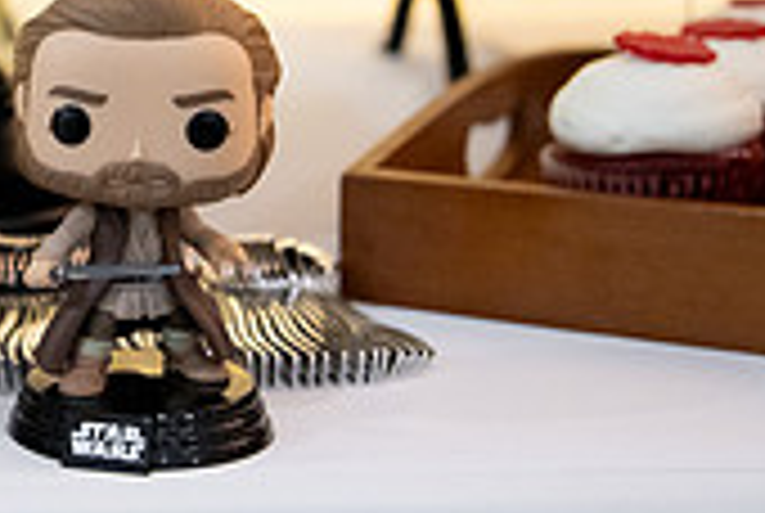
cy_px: -47
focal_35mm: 109
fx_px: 2320
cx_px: -153
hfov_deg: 17.8
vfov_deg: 12.4
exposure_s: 1/320
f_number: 3.2
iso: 8000
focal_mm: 32
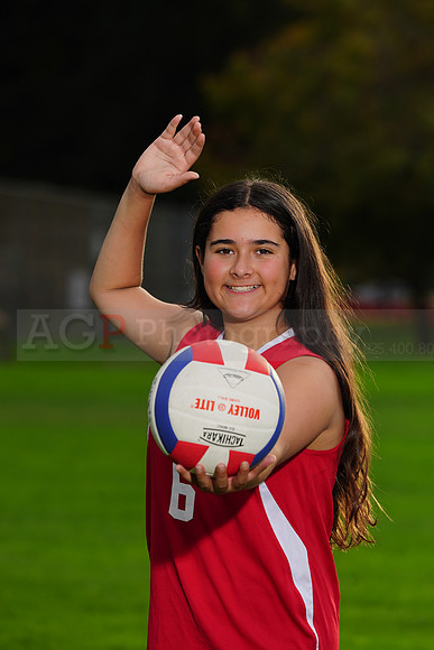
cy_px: 325
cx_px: 217
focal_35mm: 294
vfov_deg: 7.0
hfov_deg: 4.7
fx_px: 5313
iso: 160
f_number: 9
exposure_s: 1/250
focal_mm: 294
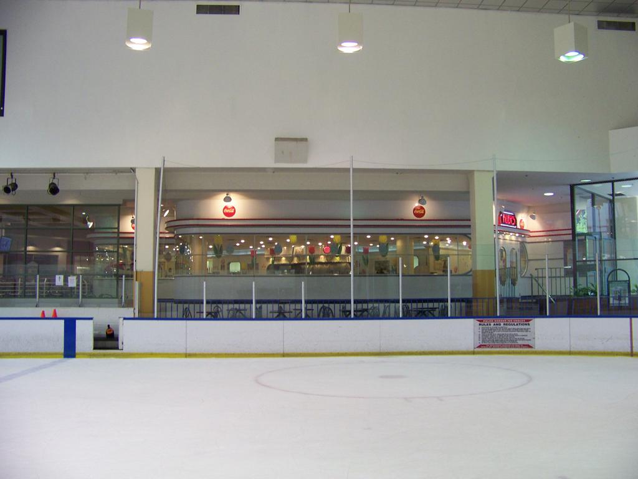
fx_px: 664
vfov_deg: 39.7
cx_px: 319
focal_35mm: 36
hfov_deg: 51.4
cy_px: 240
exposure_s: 1/30
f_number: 2.8
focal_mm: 5.85
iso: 125
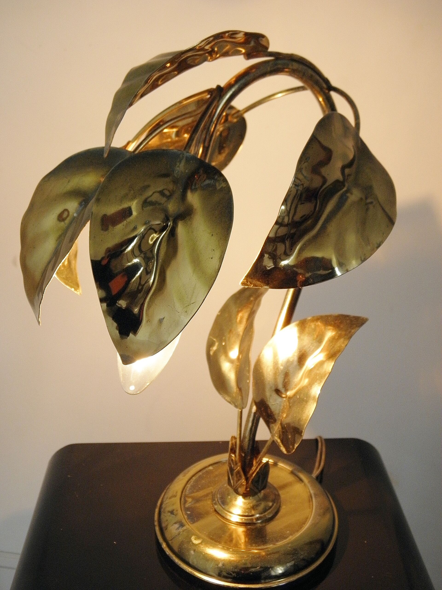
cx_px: 221
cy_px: 295
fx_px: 647
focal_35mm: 38
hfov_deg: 37.7
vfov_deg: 49.0
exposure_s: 1/40
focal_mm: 6.8
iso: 200
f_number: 3.7
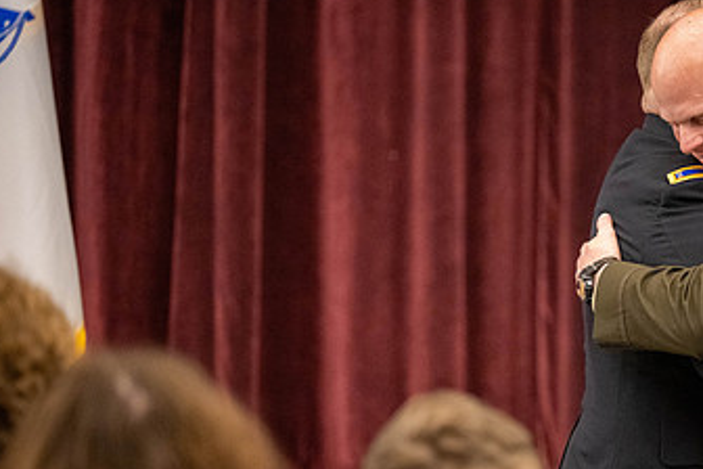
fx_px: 5897
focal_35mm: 302
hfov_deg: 6.8
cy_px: 340
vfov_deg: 4.5
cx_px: 575
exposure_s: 1/200
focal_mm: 175
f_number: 2.8
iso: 5000
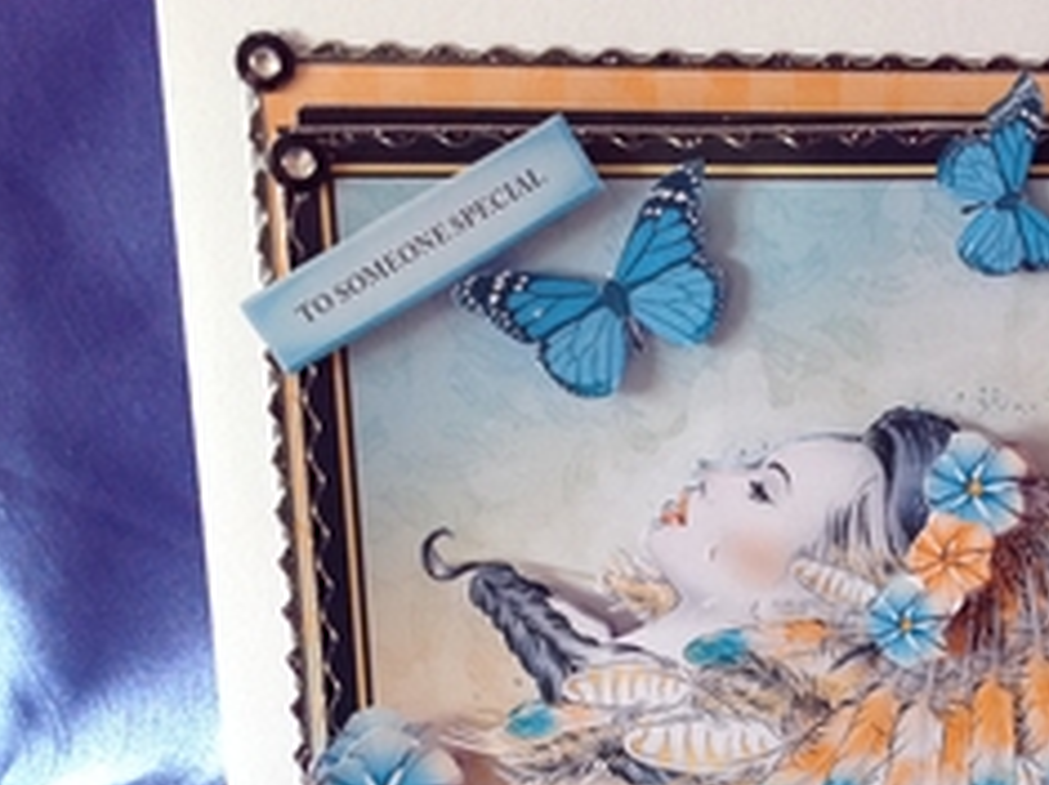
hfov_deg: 28.5
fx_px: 2029
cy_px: 629
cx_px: 817
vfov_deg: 21.6
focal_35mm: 67
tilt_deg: -42.1
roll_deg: -0.9
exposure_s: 1/15
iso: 125
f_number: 2.4
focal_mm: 4.28
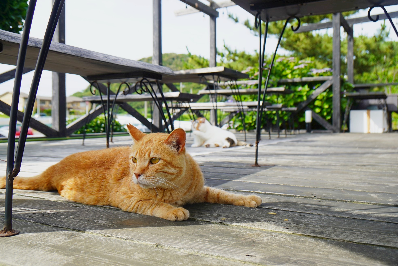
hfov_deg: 57.2
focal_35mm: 33
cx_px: 199
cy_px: 133
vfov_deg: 40.0
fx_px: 365
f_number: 5.6
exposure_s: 1/200
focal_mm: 22
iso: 100
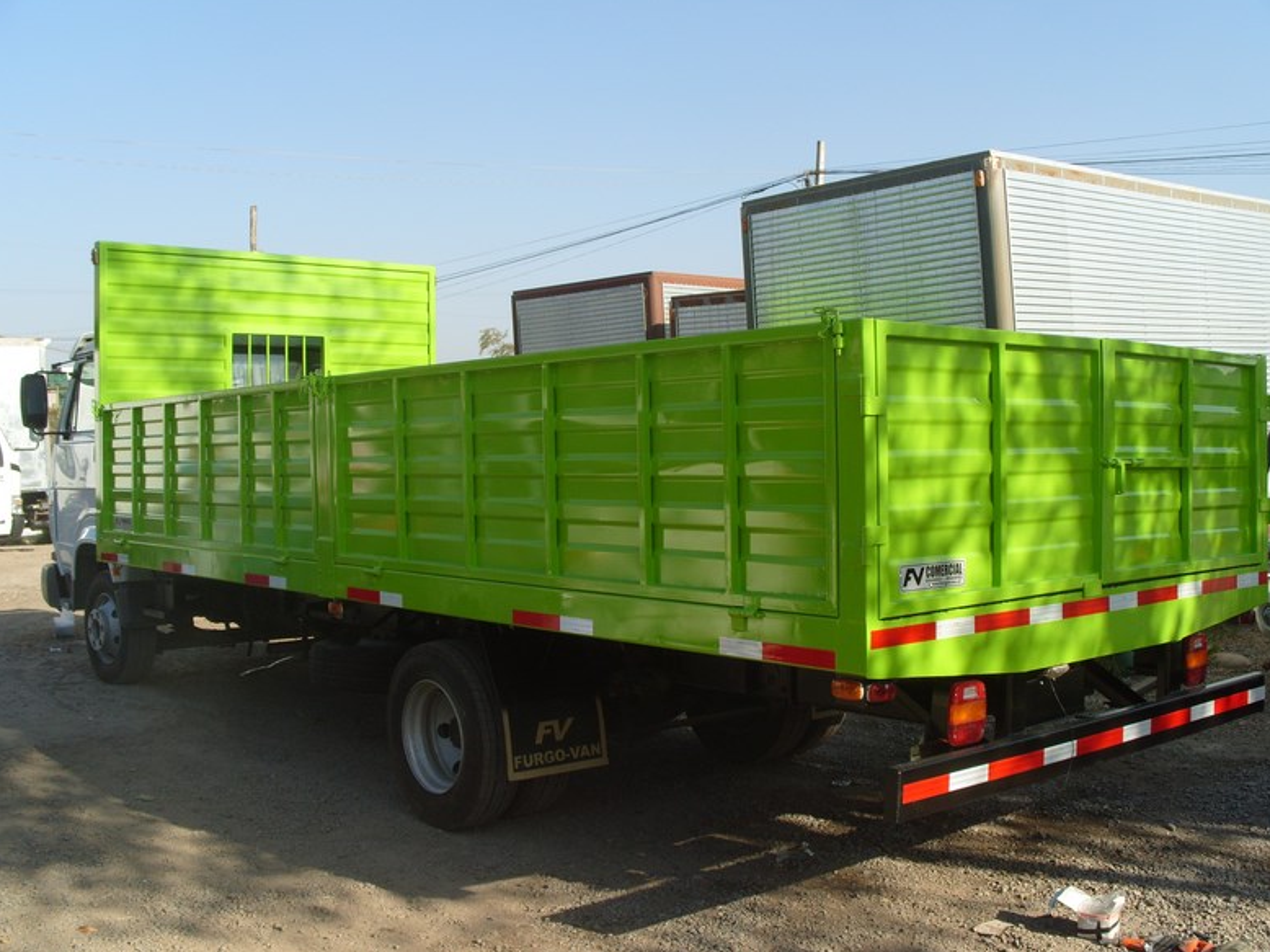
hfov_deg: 51.4
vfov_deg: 39.6
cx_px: 648
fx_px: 1320
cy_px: 467
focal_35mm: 36
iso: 80
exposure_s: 1/350
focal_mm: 7.8
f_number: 5.7
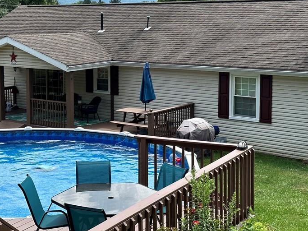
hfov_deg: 26.7
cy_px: 88
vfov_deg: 20.4
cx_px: 82
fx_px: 641
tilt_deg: -7.6
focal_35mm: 72
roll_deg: +1.4
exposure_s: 1/2976
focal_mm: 6.86
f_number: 1.78
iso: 64
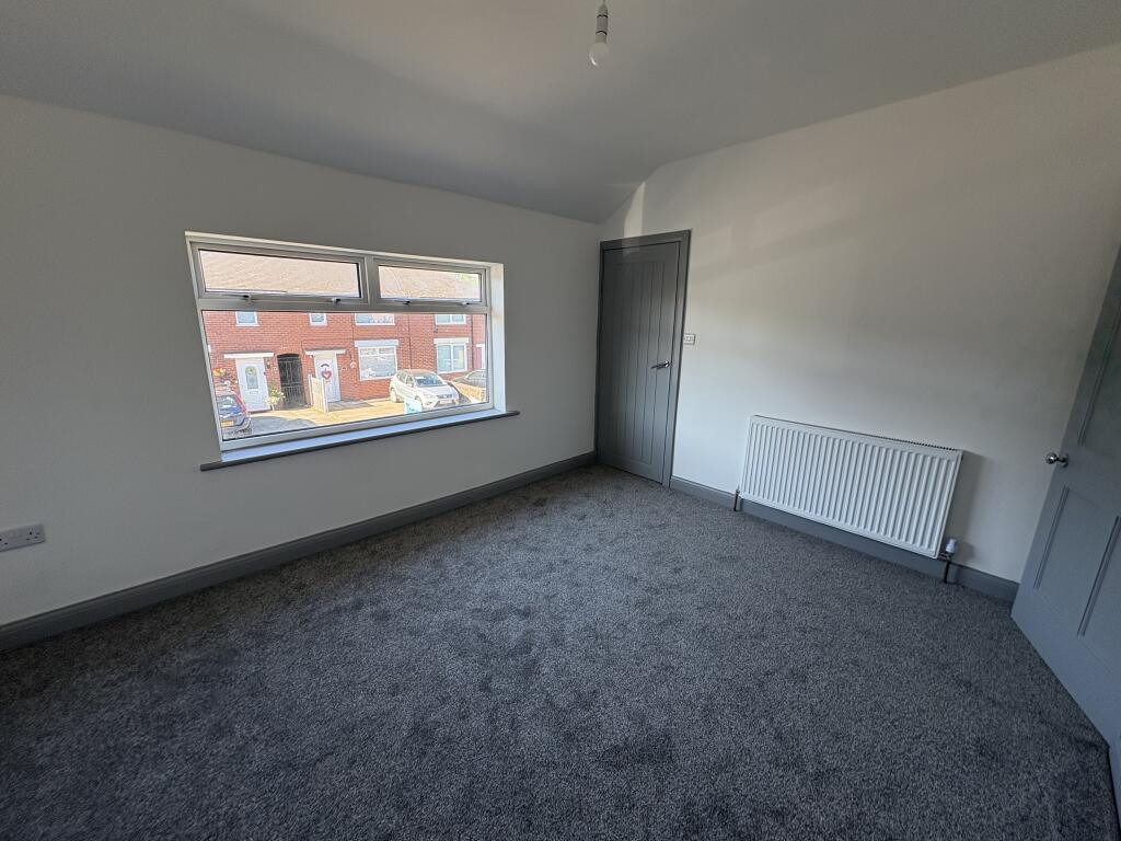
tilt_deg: -13.8
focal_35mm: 14
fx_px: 453
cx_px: 560
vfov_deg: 85.7
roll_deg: -1.0
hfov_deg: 102.1
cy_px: 420
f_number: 2.2
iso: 80
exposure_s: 1/124
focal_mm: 2.22
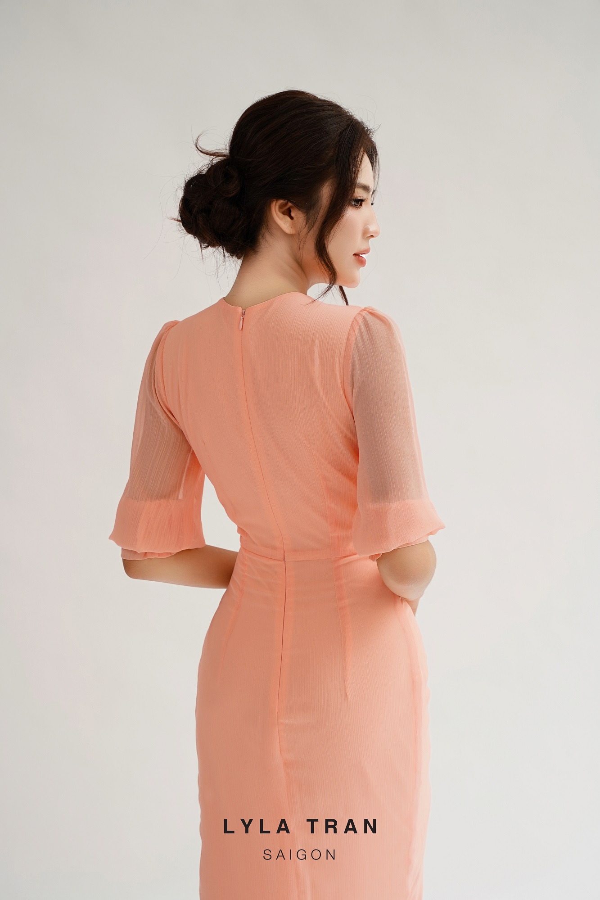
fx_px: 1525
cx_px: 300
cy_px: 450
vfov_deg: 32.9
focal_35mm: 61
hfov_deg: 22.3
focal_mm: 61
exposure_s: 1/125
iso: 250
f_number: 5.6
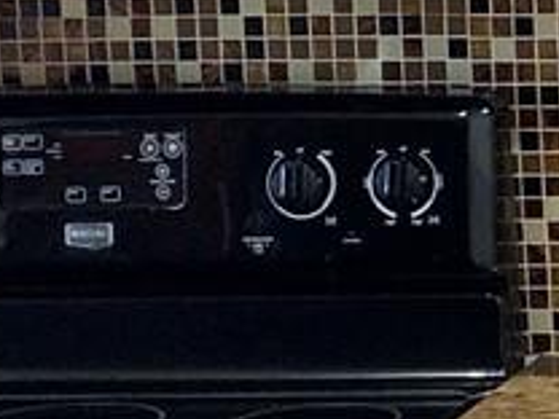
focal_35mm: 200
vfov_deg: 7.4
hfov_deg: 9.4
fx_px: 3230
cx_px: 1035
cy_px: 293
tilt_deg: -9.8
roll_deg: +2.0
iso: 320
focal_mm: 4.25
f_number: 1.8
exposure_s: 1/40
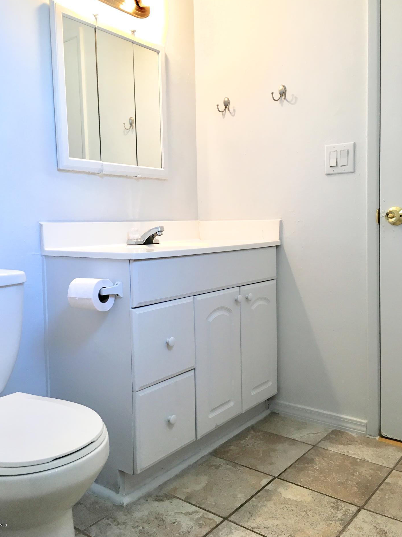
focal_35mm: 31
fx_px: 480
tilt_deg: -3.7
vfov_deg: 58.3
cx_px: 199
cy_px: 256
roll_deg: +1.8
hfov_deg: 45.4
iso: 25
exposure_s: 1/33
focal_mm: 4.15
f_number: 2.2
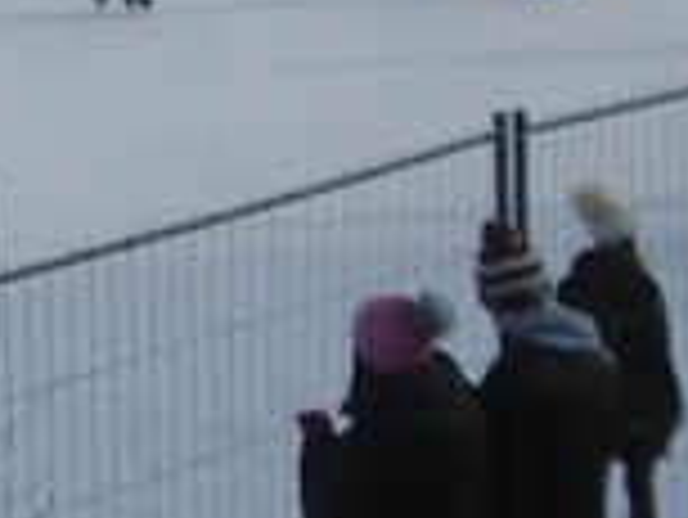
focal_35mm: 310
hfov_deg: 6.0
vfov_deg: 4.7
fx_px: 6166
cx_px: -1147
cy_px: -581
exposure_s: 1/640
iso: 100
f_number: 4.5
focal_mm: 8.7
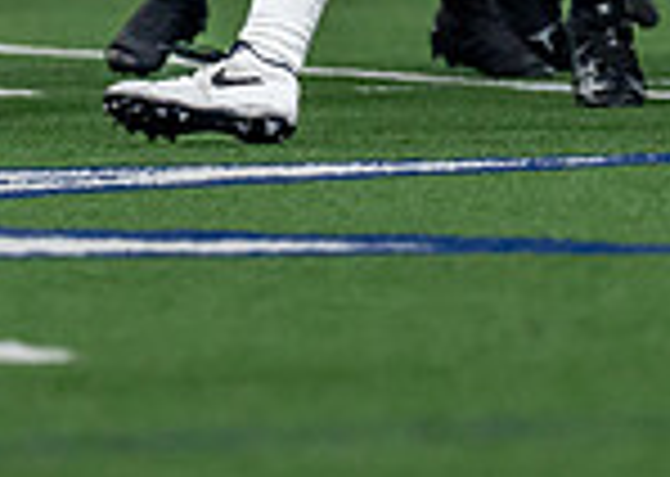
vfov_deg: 1.4
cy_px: -428
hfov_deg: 2.0
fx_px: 18889
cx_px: 473
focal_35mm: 994
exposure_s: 1/1600
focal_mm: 178
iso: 1600
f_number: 2.8
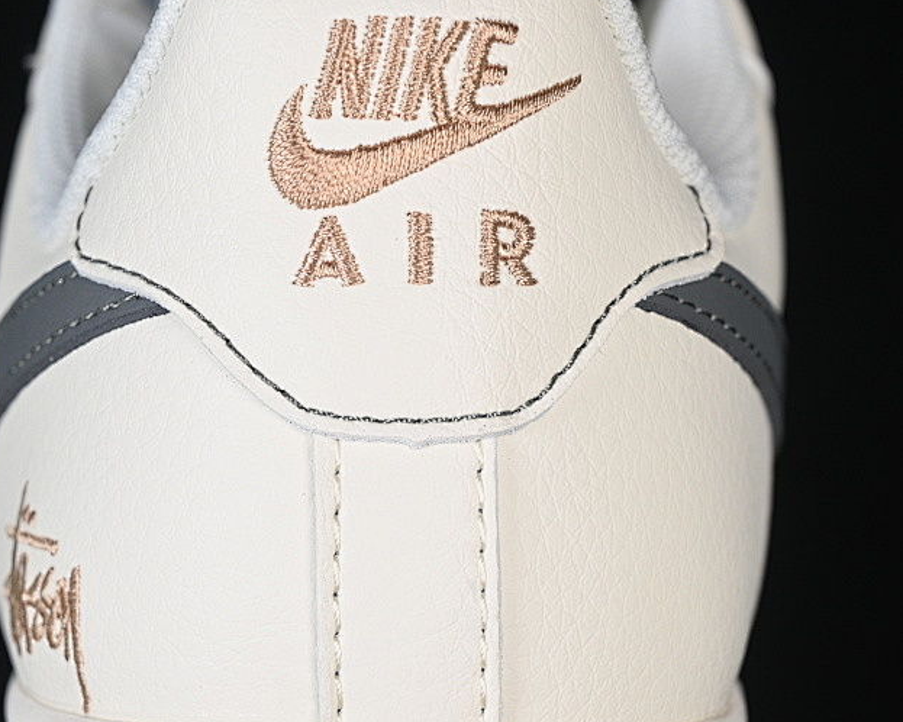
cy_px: 505
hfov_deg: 15.8
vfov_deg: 12.6
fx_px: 3259
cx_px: 373
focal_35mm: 122
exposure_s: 1/60
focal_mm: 50
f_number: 7.1
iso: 160
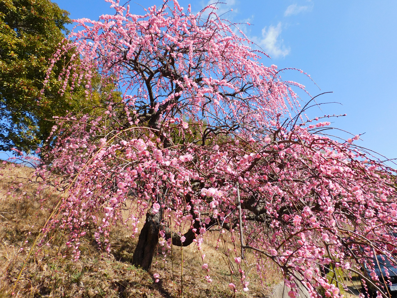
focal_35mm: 24
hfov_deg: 71.6
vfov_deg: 56.8
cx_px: 198
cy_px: 149
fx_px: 275
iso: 125
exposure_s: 1/1000
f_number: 3.3
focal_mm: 4.3
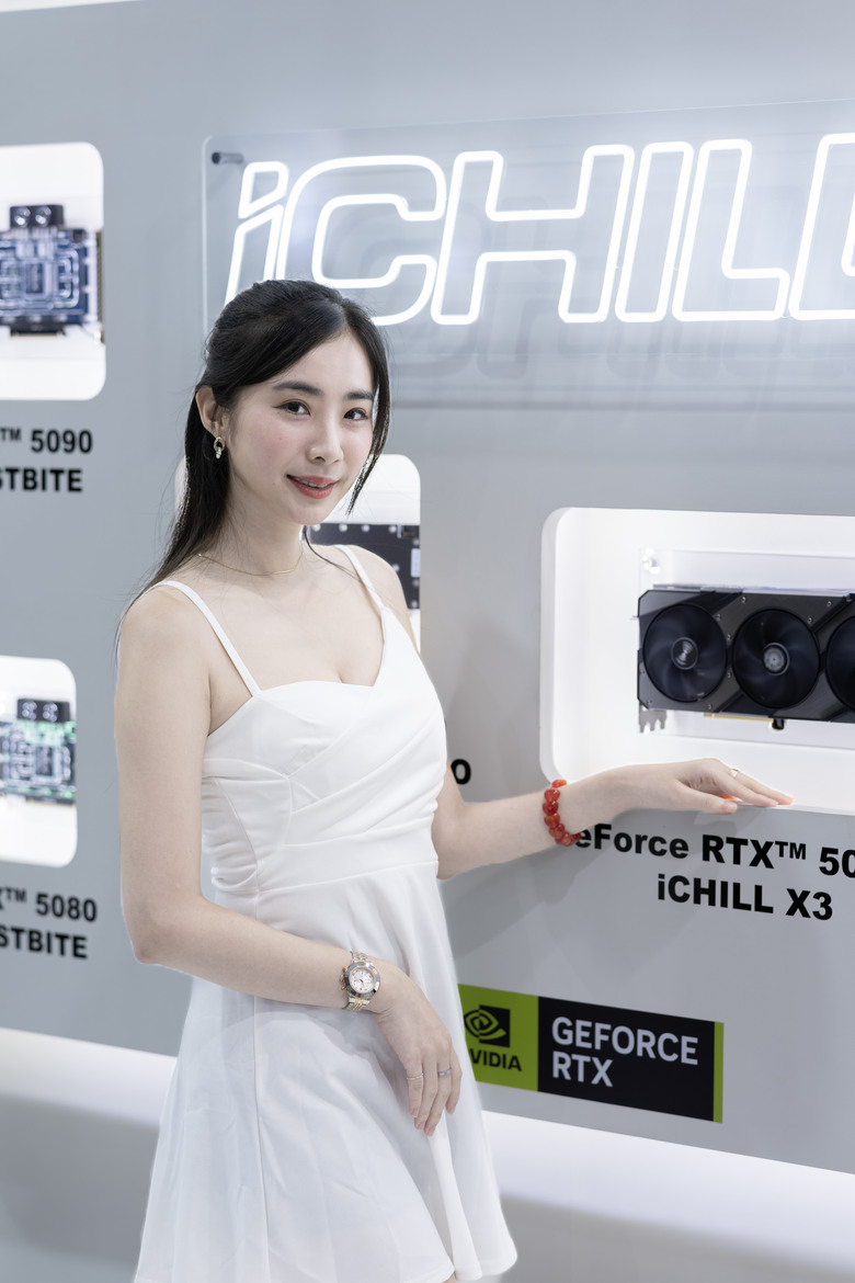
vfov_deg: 23.9
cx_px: 428
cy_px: 642
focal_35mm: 85
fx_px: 3028
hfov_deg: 16.1
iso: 200
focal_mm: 85
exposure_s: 1/160
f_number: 2.8
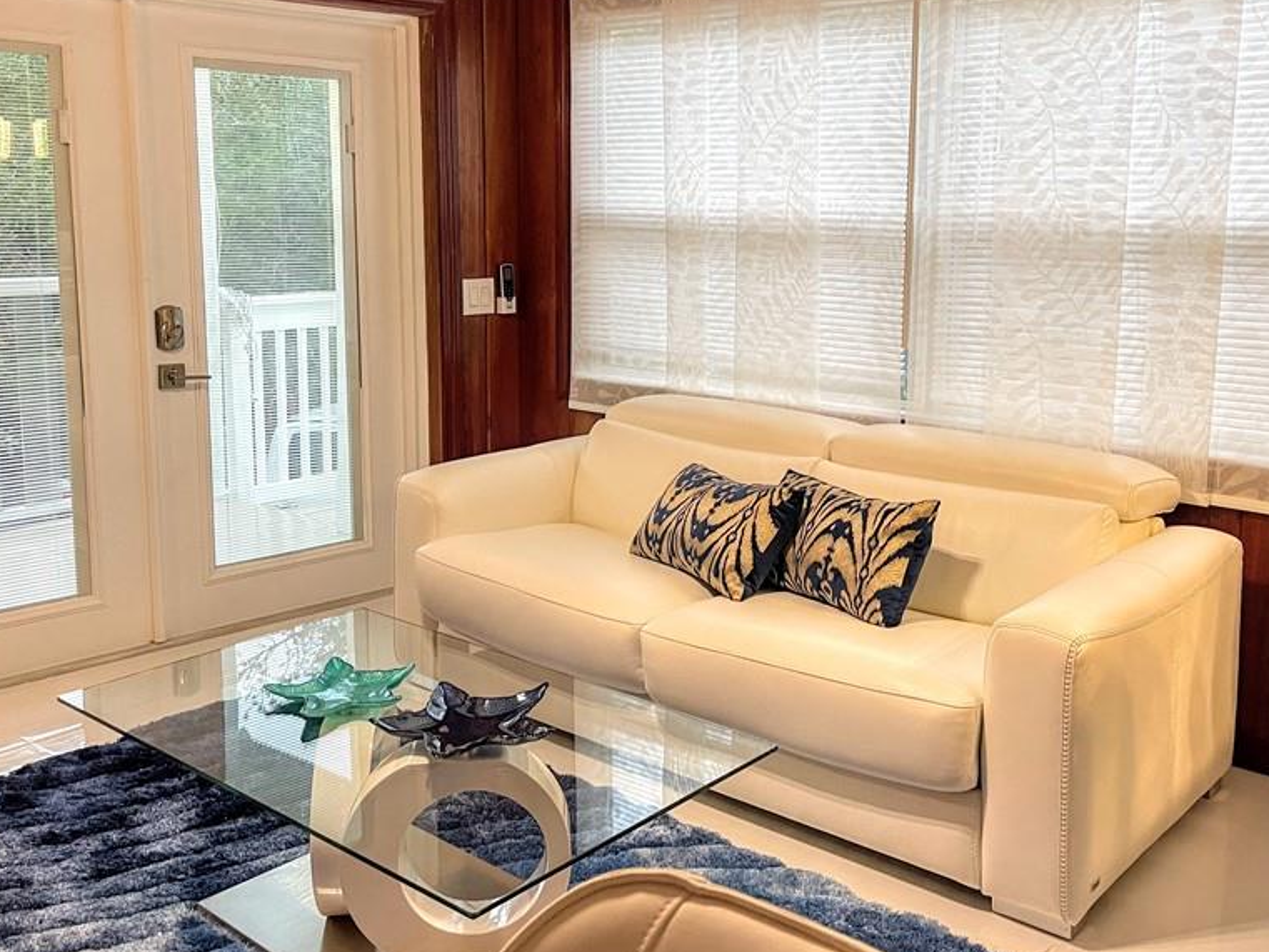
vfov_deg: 40.5
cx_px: 700
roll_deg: -0.9
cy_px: 377
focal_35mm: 35
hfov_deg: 52.5
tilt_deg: -8.8
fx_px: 1283
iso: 100
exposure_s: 1/60
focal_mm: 5.1
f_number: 1.6
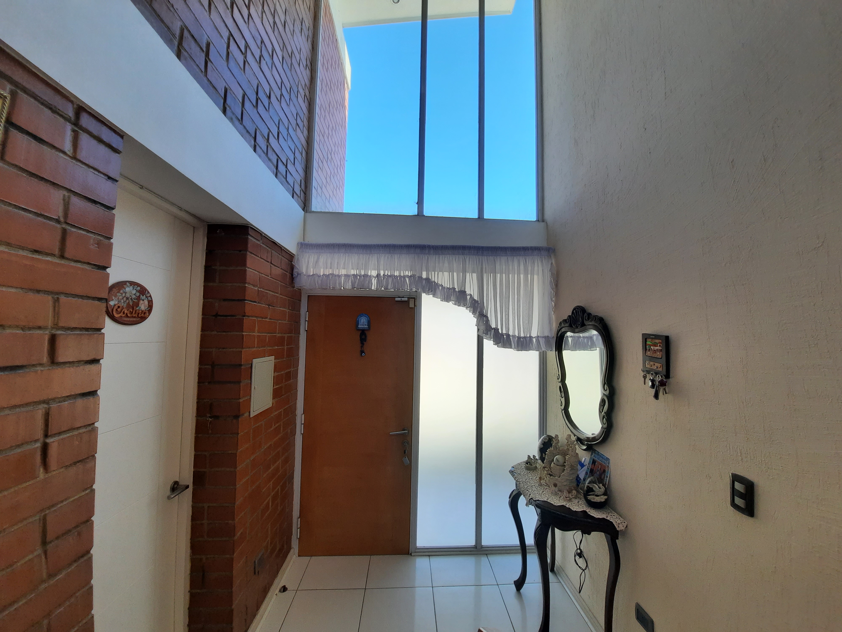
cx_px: 421
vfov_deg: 89.9
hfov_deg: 106.2
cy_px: 316
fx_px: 316
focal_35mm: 13
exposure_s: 1/251
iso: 40
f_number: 2.2
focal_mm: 1.74
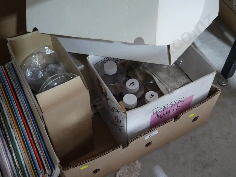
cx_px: 118
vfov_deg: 34.4
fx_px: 286
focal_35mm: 42
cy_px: 88
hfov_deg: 44.8
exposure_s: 1/60
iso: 2000
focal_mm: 21
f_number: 4.6
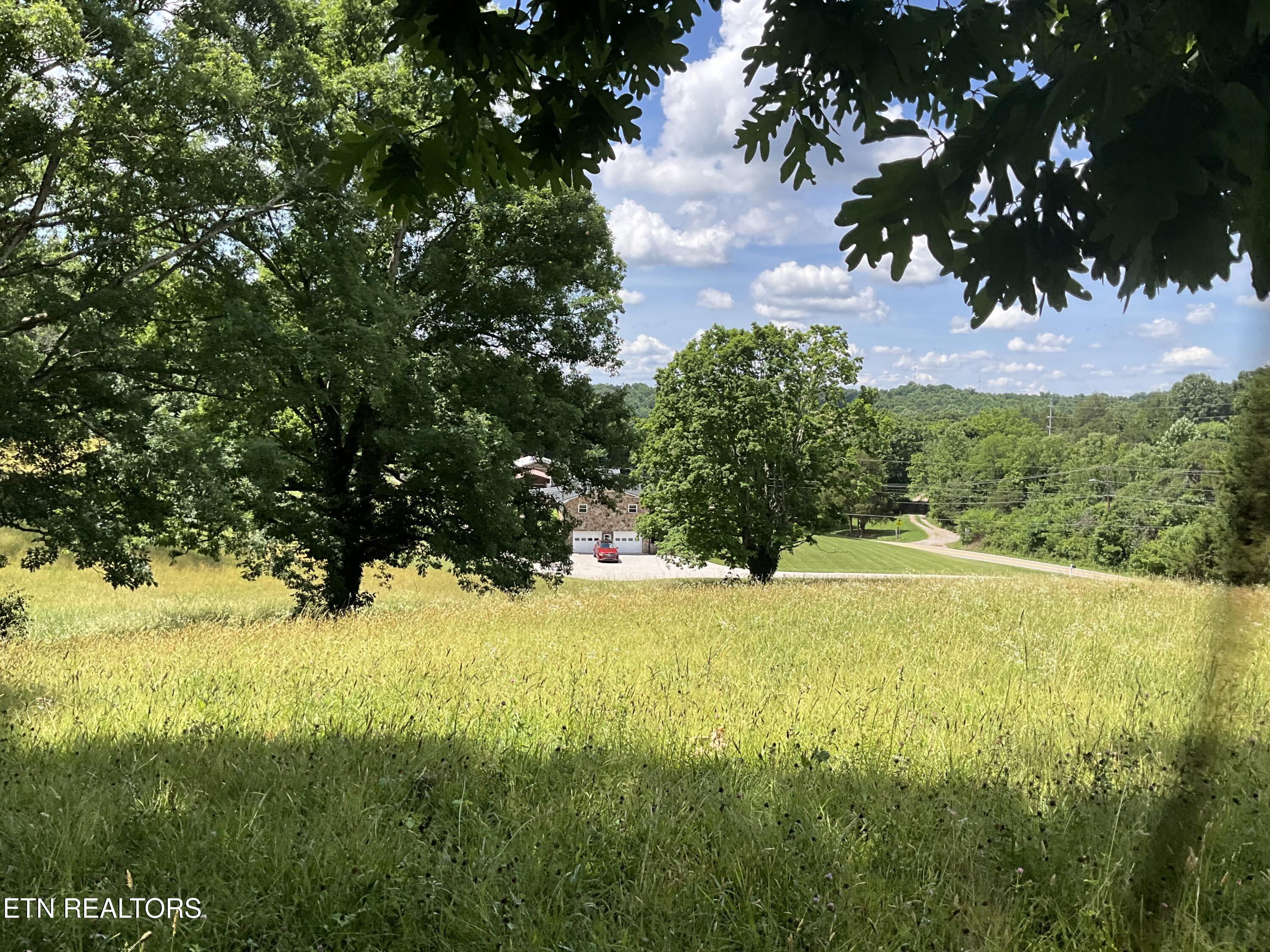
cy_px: 476
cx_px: 635
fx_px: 1064
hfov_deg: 61.7
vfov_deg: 48.2
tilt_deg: -5.7
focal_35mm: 29
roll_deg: -1.8
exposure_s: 1/1055
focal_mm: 3
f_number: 1.8
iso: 25
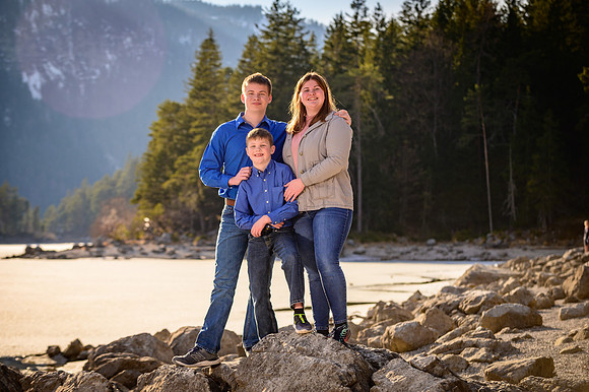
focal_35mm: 91
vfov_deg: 15.0
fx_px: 1493
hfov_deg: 22.3
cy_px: 196
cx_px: 294
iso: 125
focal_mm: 86
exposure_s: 1/1600
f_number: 4.5
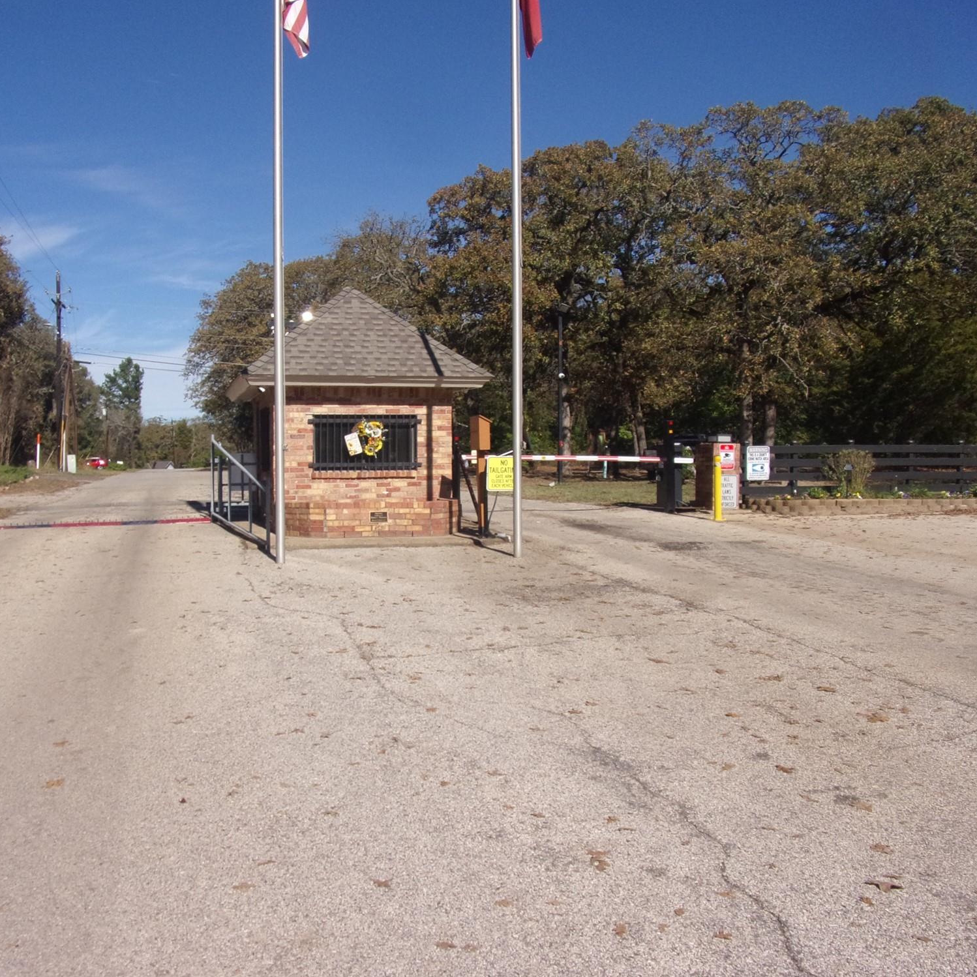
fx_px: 926
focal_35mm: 29
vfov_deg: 55.6
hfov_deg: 55.2
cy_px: 479
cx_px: 392
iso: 80
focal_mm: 4.3
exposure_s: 1/1300
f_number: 3.3
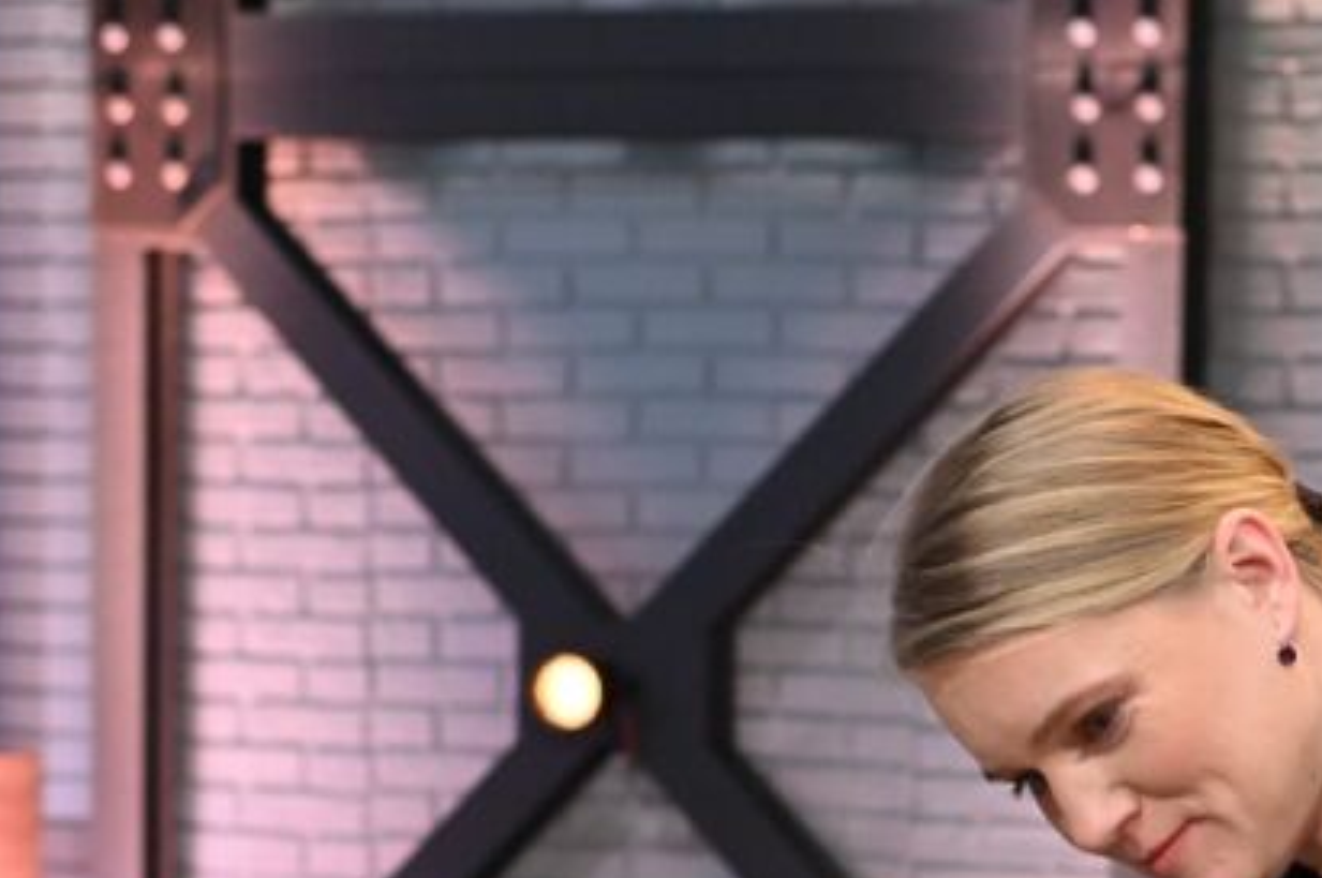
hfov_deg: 14.0
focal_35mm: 146
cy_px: 1177
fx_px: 5355
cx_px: 1078
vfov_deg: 9.2
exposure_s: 1/160
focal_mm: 50
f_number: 4
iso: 2500
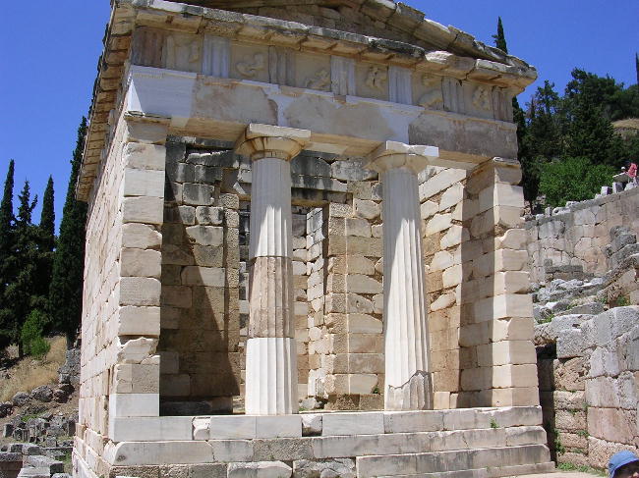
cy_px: 239
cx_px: 320
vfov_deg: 37.7
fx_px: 701
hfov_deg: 49.0
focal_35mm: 38
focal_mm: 5.8
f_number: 5.6
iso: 50
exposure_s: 1/380
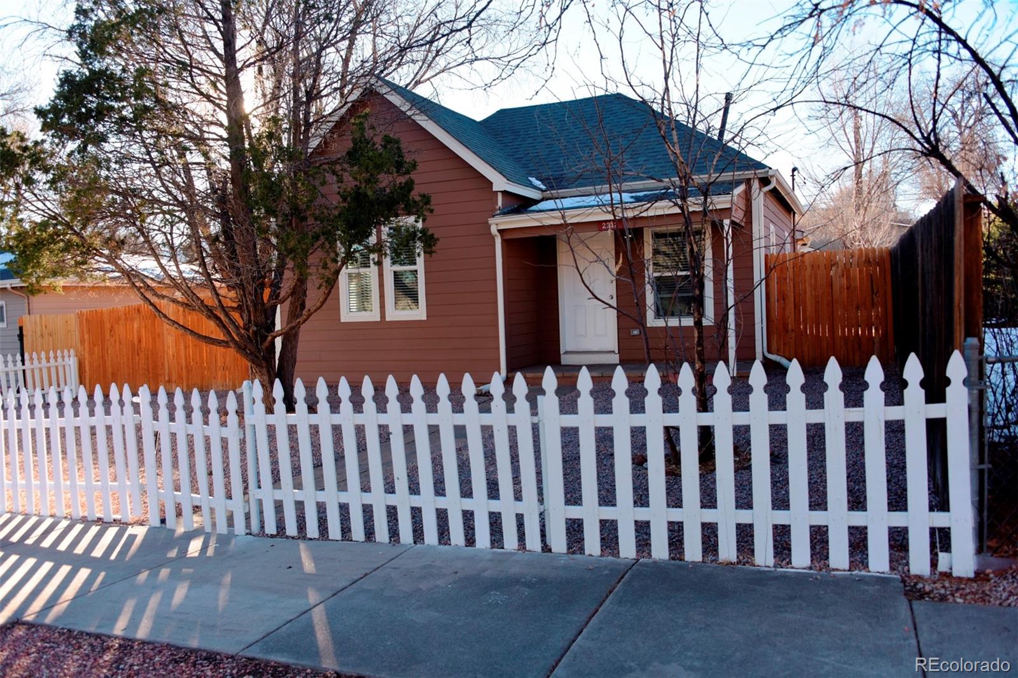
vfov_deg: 46.4
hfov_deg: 65.5
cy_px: 339
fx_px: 792
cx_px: 509
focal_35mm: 28
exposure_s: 1/125
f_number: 5.6
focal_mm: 28
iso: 100
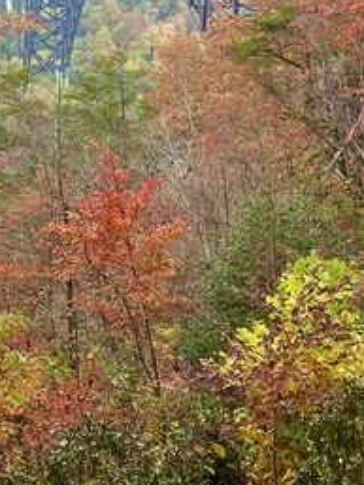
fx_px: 1359
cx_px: 72
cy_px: 36
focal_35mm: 97
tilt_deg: -8.7
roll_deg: +1.1
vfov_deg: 19.8
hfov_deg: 15.2
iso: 250
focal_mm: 6.86
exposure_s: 1/60
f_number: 1.78
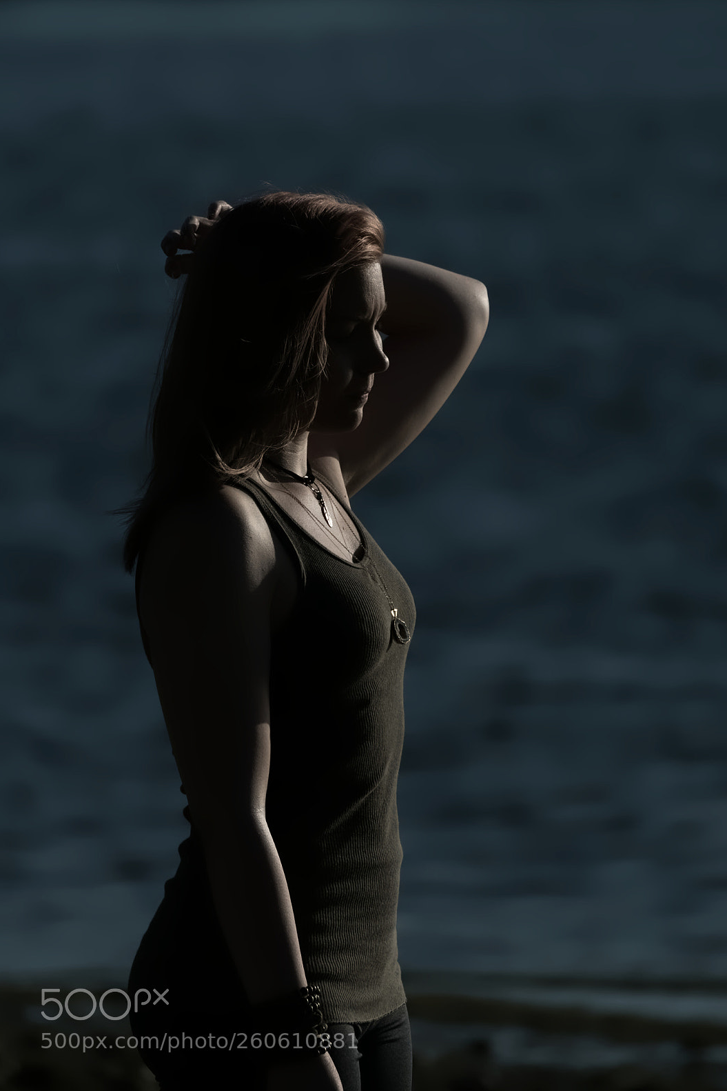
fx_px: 13748
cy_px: 543
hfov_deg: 3.0
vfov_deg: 4.5
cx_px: 363
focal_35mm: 454
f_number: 6.7
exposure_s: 1/1500
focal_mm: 300
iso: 100
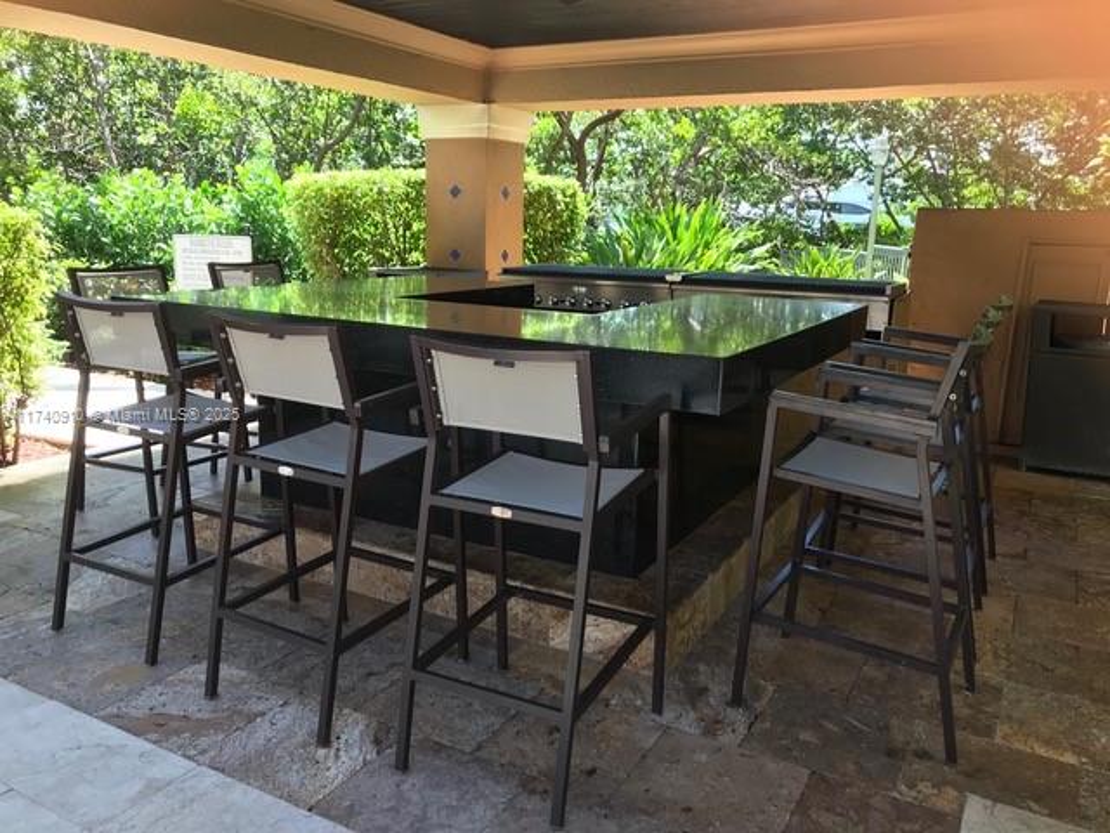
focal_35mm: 28
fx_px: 898
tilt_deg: -11.8
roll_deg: -1.7
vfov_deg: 49.7
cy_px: 416
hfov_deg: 63.4
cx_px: 555
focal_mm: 3.99
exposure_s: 1/170
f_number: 1.8
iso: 20
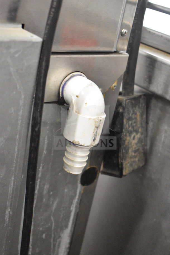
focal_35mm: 52
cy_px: 128
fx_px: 372
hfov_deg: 25.8
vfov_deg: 37.9
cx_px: 85
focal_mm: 35
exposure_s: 1/60
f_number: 4.5
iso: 12800
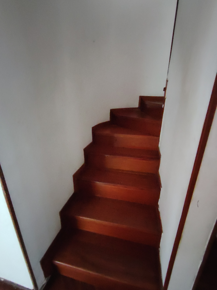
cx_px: 108
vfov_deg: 91.0
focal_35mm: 17
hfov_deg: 74.7
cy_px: 145
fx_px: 142
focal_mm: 1.43
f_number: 2.2
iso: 4064
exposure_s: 1/14.3
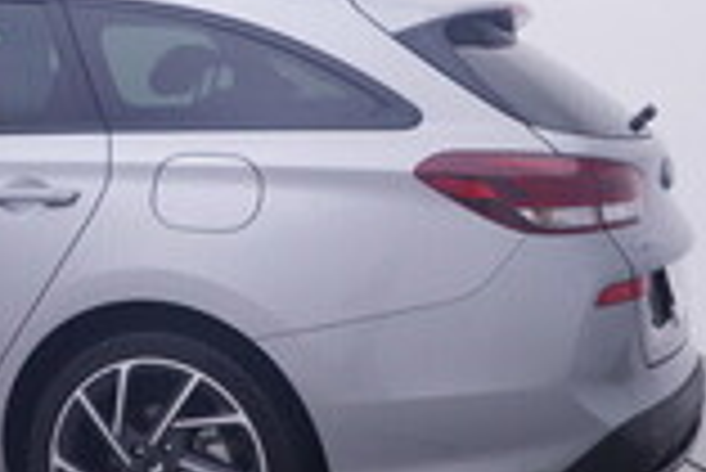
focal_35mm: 79
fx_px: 1546
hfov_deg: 23.8
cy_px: 155
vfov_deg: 17.3
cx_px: -110
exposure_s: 1/80
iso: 200
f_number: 5
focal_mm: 15
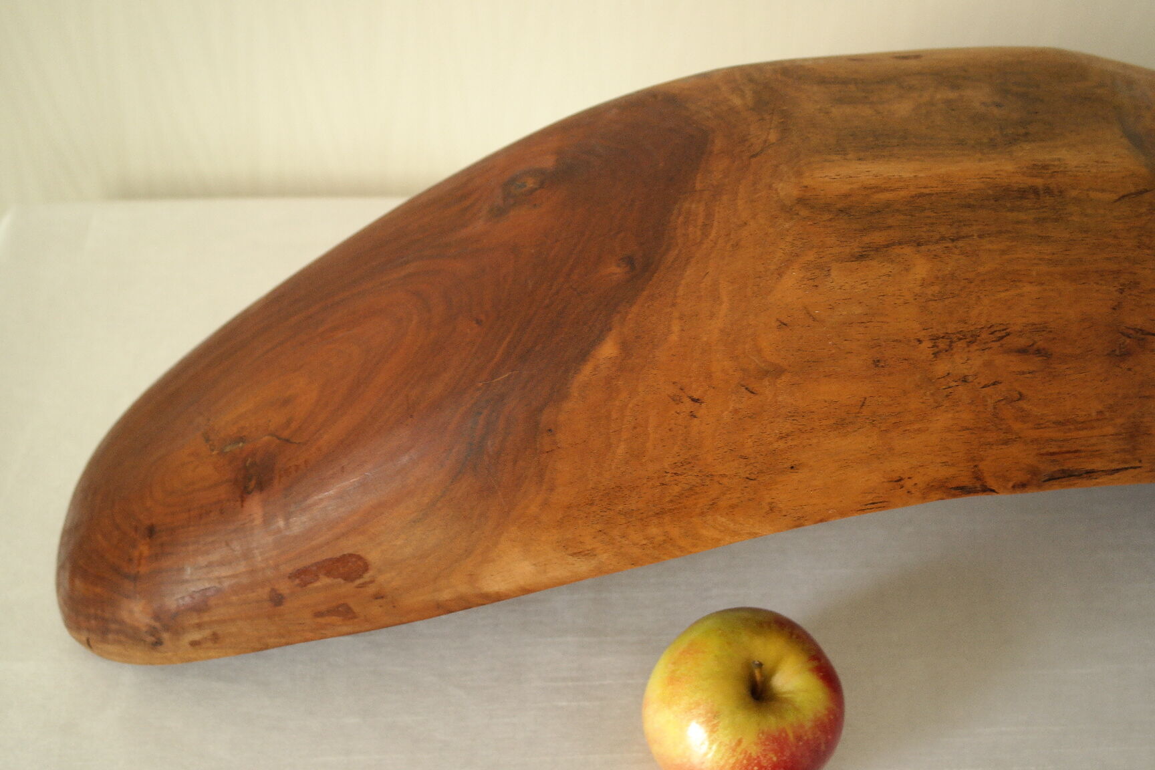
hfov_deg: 42.7
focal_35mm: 46
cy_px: 385
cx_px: 578
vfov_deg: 29.2
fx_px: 1476
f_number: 5.6
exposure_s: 1/30
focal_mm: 30
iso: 800
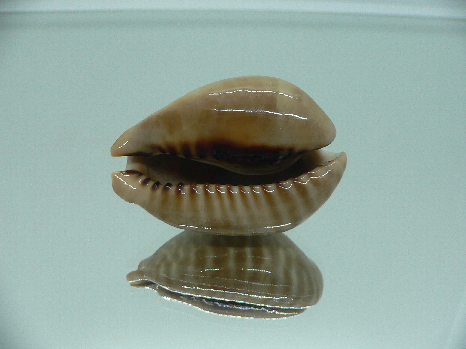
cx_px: 233
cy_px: 174
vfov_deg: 40.7
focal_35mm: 35
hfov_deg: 52.6
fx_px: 471
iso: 80
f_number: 2.8
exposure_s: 1/60
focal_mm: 4.6
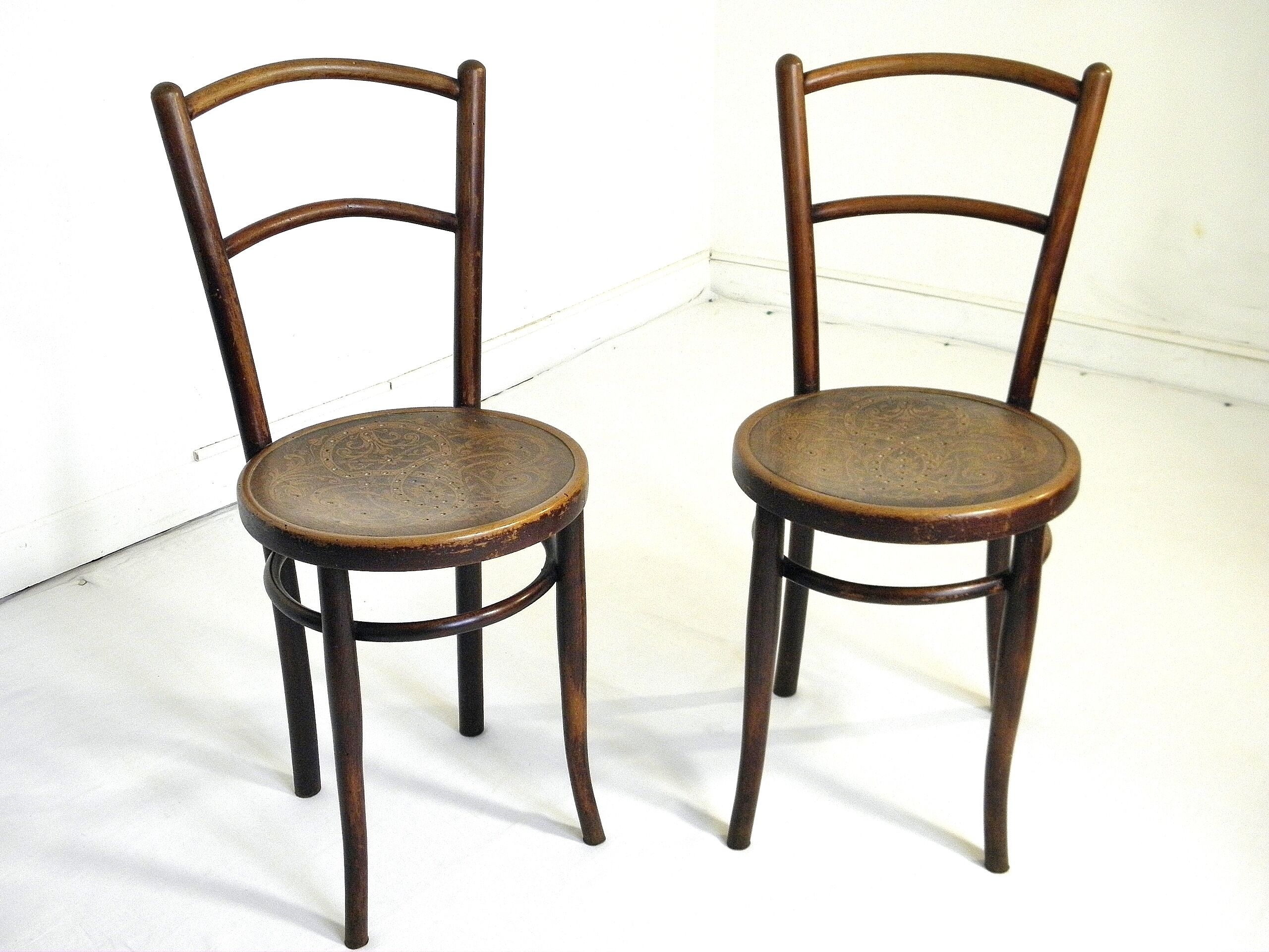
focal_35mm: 38
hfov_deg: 49.0
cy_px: 476
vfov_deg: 37.7
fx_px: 1393
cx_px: 634
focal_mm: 6.8
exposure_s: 1/30
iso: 200
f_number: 3.7
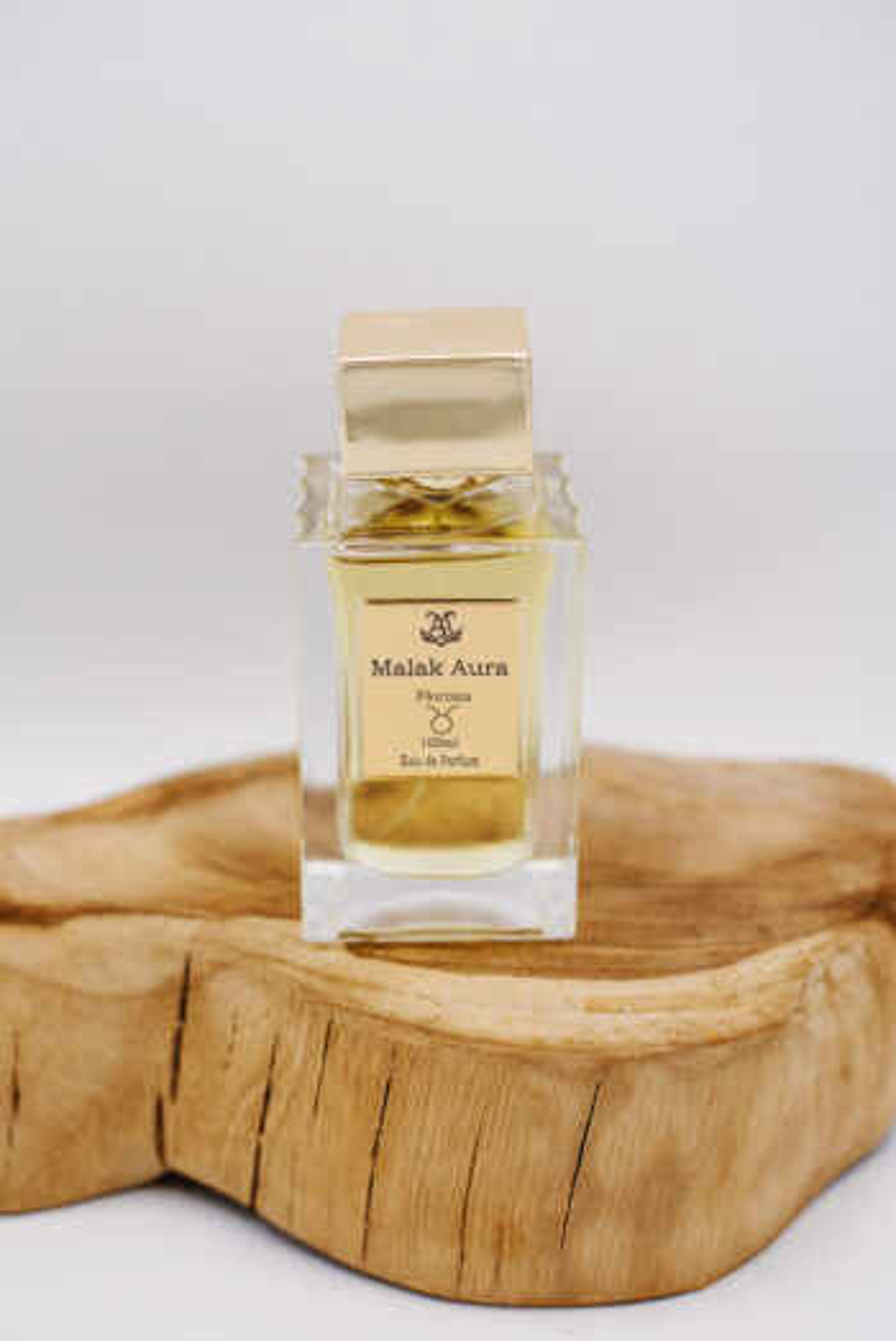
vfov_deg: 39.6
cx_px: 448
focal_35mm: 50
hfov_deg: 27.0
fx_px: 1864
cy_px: 670
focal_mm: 50
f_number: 2.2
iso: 50
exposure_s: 1/250
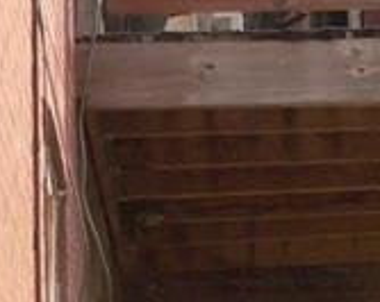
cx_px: 200
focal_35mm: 228
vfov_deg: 6.7
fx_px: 2560
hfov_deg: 8.5
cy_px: 322
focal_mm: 6.3
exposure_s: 1/90
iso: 80
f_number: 8.4
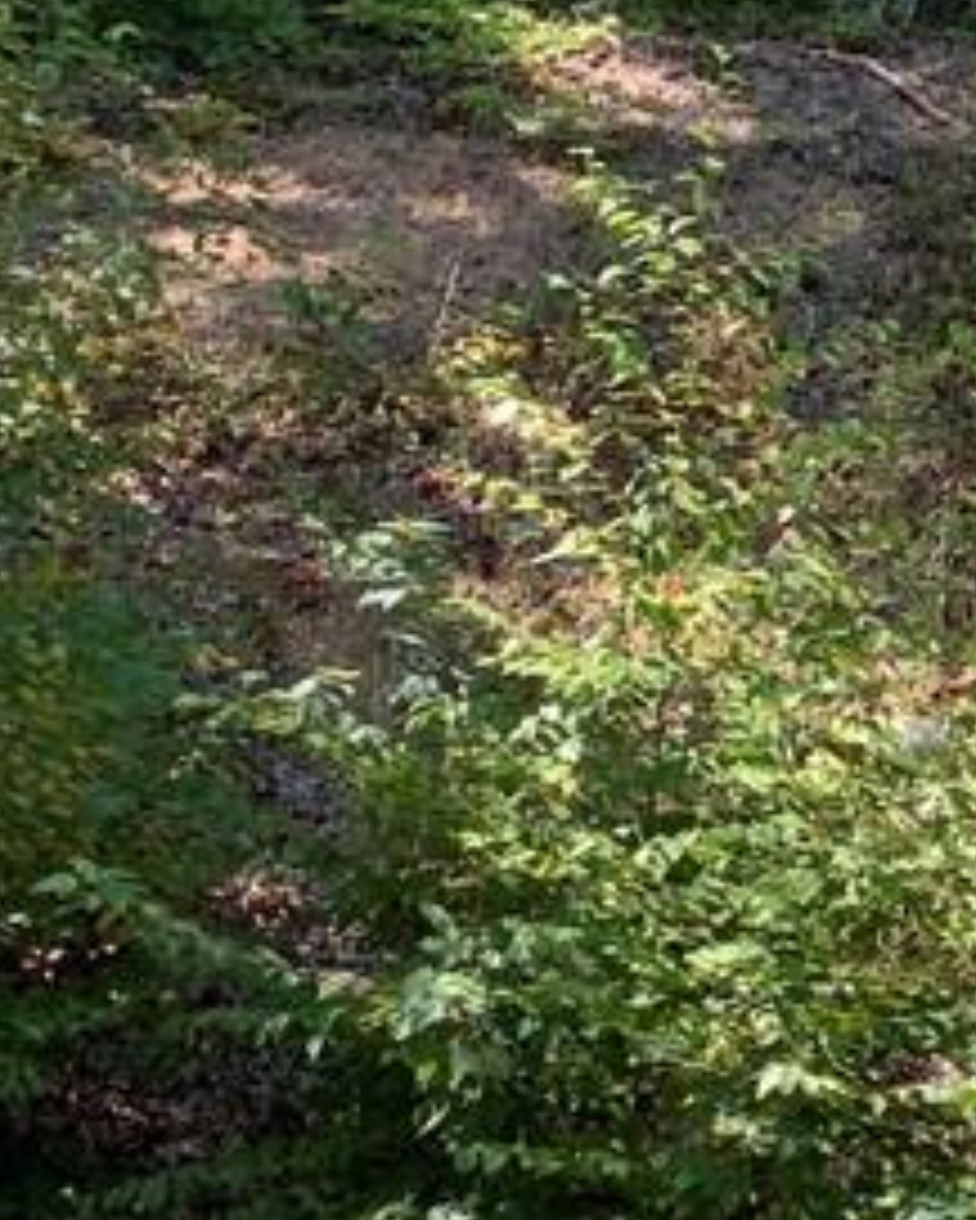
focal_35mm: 96
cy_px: 324
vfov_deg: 19.8
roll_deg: -2.6
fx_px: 3464
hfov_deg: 15.3
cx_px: 1259
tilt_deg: +11.1
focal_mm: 4.25
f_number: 1.8
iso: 25
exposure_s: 1/122
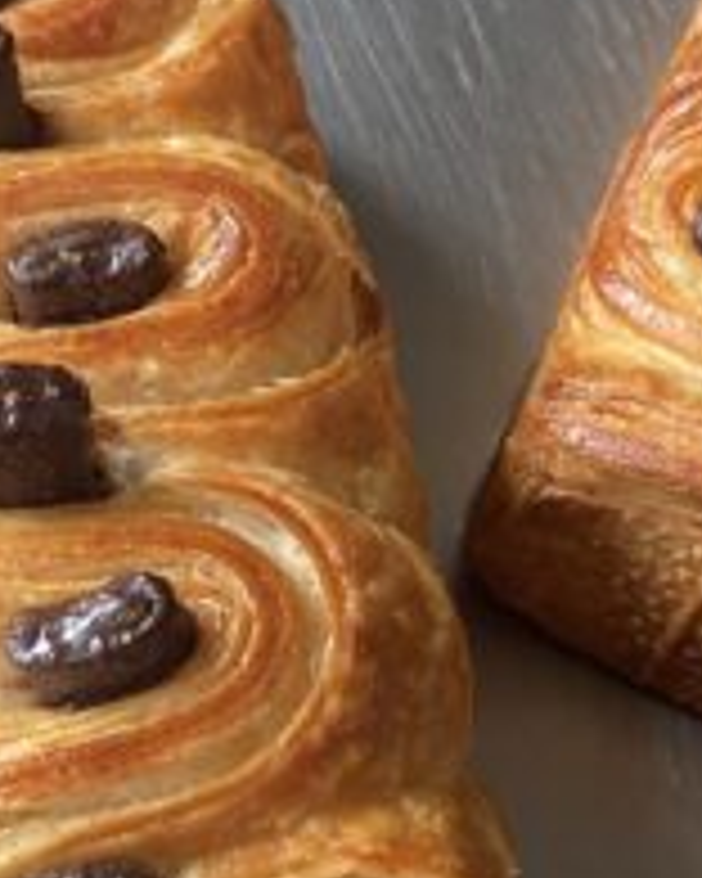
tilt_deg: -61.4
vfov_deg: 22.0
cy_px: 446
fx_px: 2259
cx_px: 403
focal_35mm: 87
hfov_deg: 17.7
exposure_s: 1/50
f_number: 1.8
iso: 125
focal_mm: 4.25
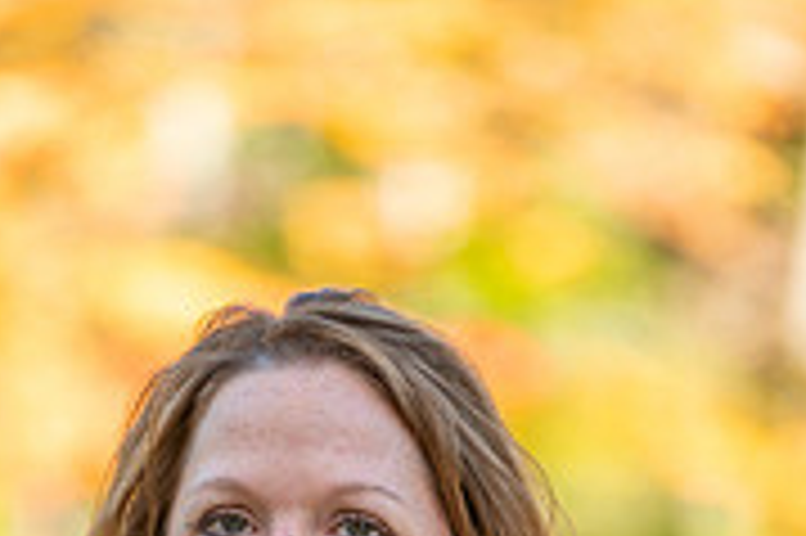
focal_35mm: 503
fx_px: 11251
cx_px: 313
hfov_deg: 4.1
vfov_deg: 2.7
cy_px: 1009
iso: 100
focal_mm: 200
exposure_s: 1/200
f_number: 4.5
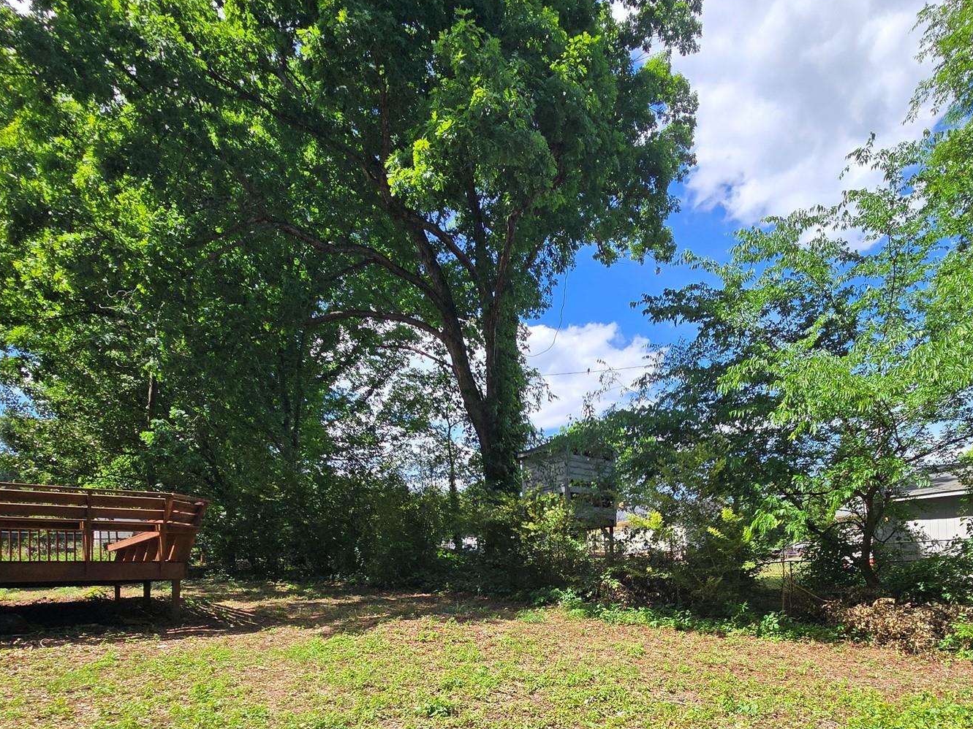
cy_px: 553
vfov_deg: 62.0
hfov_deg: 80.7
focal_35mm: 20
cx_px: 588
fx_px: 562
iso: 50
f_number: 2.2
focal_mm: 2.2
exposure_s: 1/1597
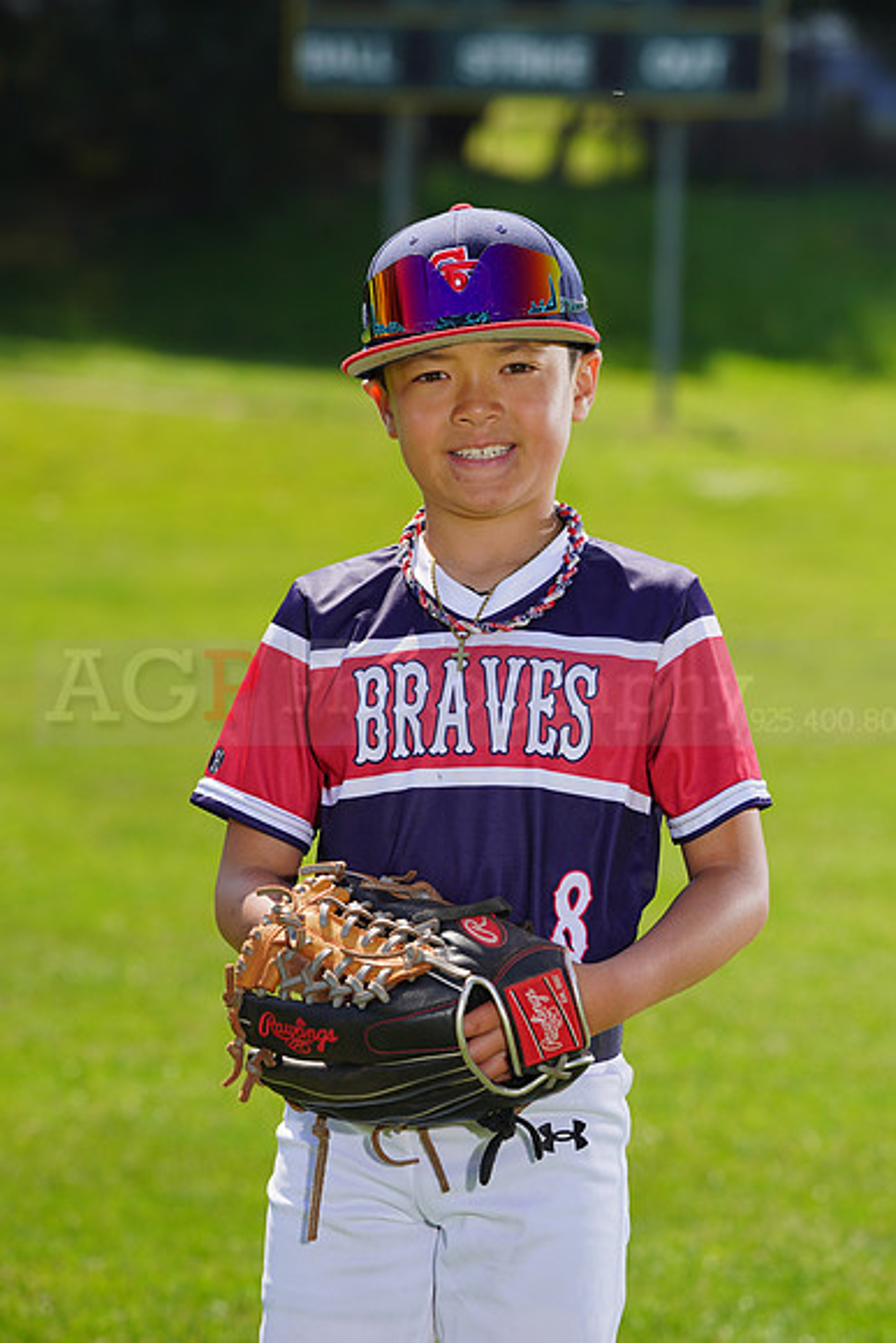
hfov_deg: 6.9
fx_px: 7387
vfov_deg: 10.4
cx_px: 448
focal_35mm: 198
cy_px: 672
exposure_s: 1/250
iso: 100
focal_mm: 198
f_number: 8
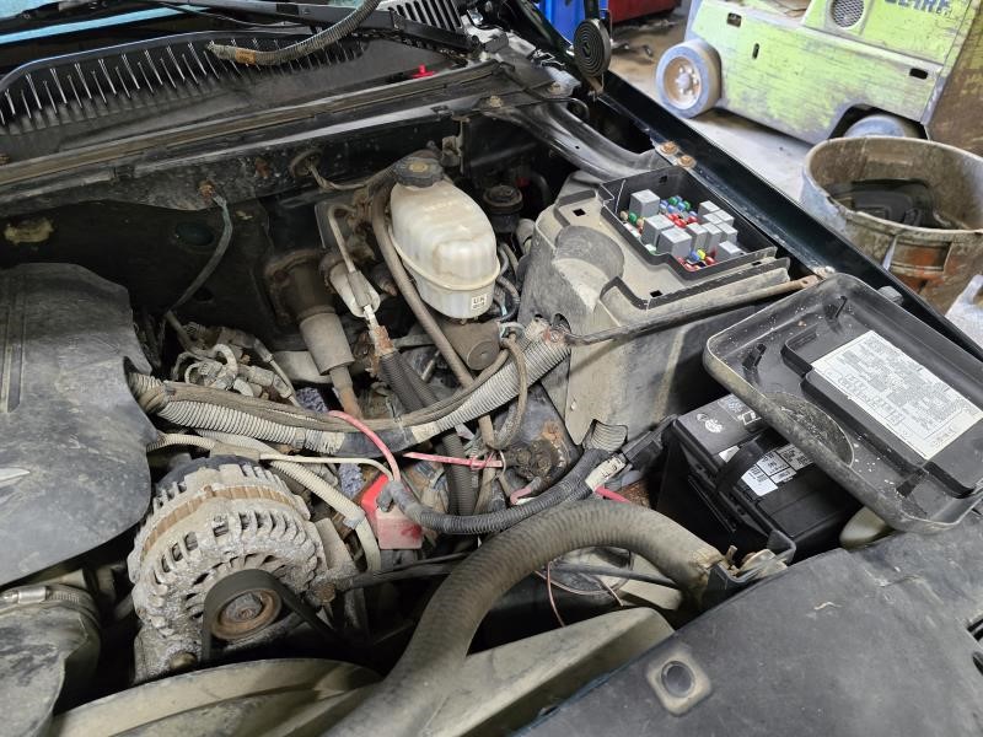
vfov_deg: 58.9
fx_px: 653
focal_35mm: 23
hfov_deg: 73.9
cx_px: 492
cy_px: 368
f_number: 1.7
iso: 1000
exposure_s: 1/120
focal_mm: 6.3
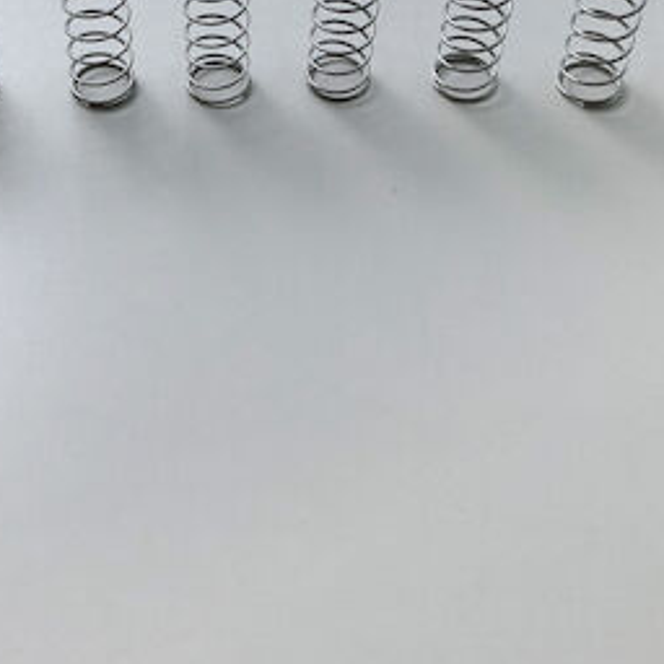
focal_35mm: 58
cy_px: 153
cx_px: 262
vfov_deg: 29.0
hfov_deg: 29.5
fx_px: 1259
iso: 25
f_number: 1.8
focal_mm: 3.99
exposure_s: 1/50
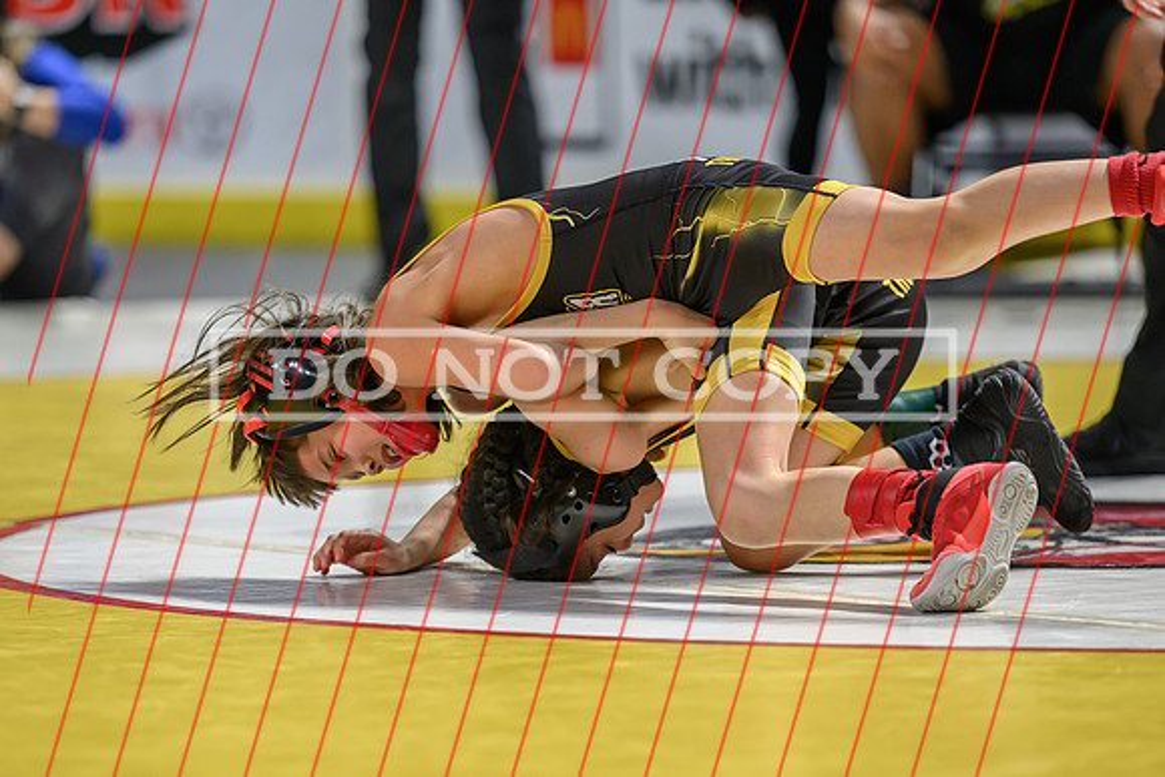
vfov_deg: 6.0
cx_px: 555
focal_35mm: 230
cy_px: 535
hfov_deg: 9.0
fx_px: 7441
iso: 2200
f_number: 2.8
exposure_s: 1/800
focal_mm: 165
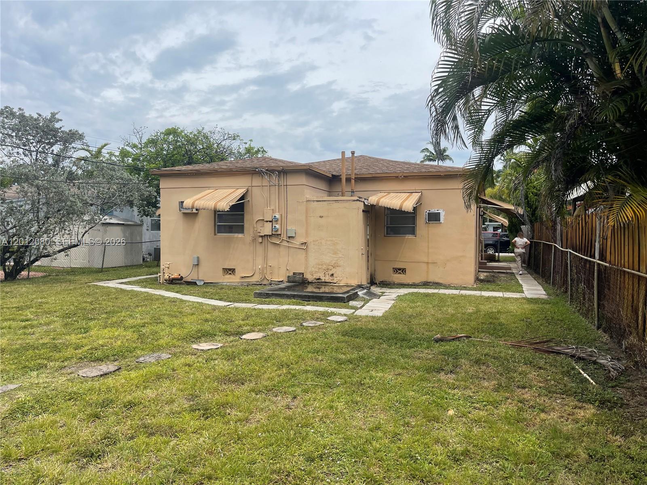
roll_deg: +2.2
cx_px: 324
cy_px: 242
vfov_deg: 54.9
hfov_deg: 69.4
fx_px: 467
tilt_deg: -1.7
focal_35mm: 25
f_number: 1.6
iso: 32
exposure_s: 1/4202
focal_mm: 5.1
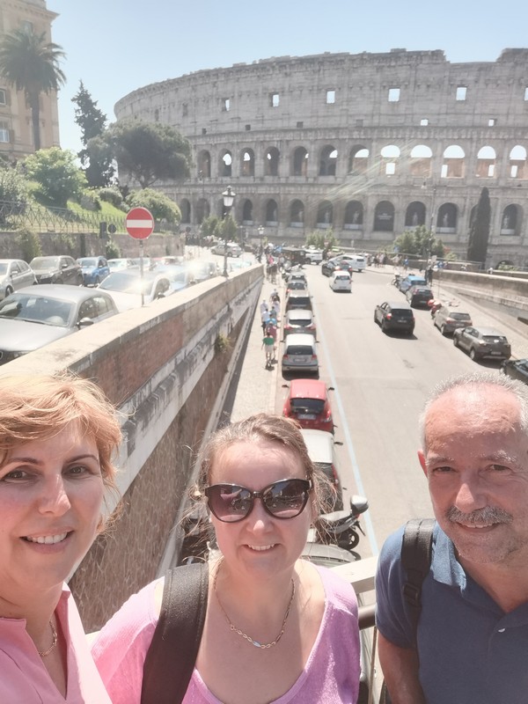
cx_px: 264
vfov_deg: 67.3
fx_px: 529
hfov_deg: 53.1
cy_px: 352
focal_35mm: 26
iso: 50
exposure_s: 1/412
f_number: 2
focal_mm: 3.84
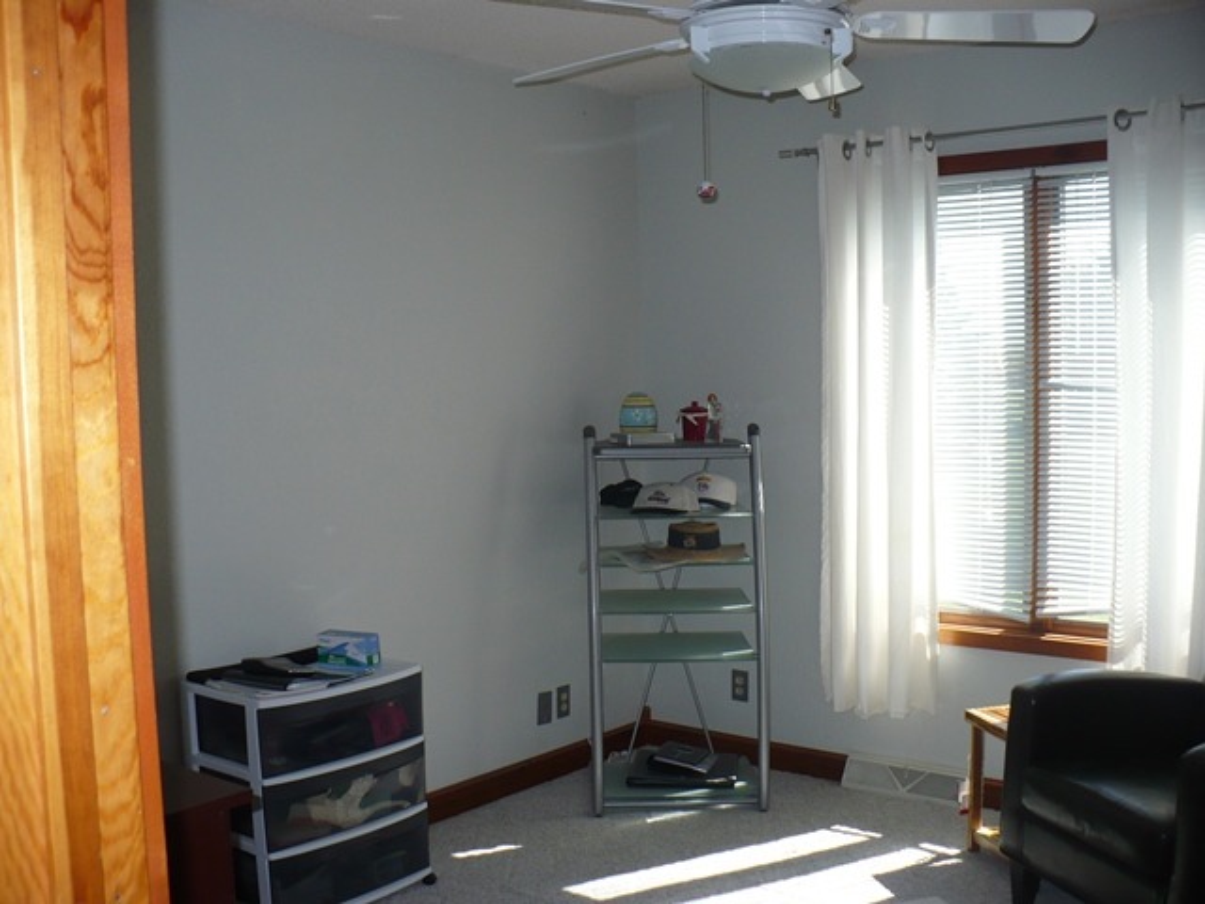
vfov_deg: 38.7
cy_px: 452
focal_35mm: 37
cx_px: 602
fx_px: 1288
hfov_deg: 50.1
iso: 100
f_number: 2.8
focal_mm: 6.1
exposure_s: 1/160
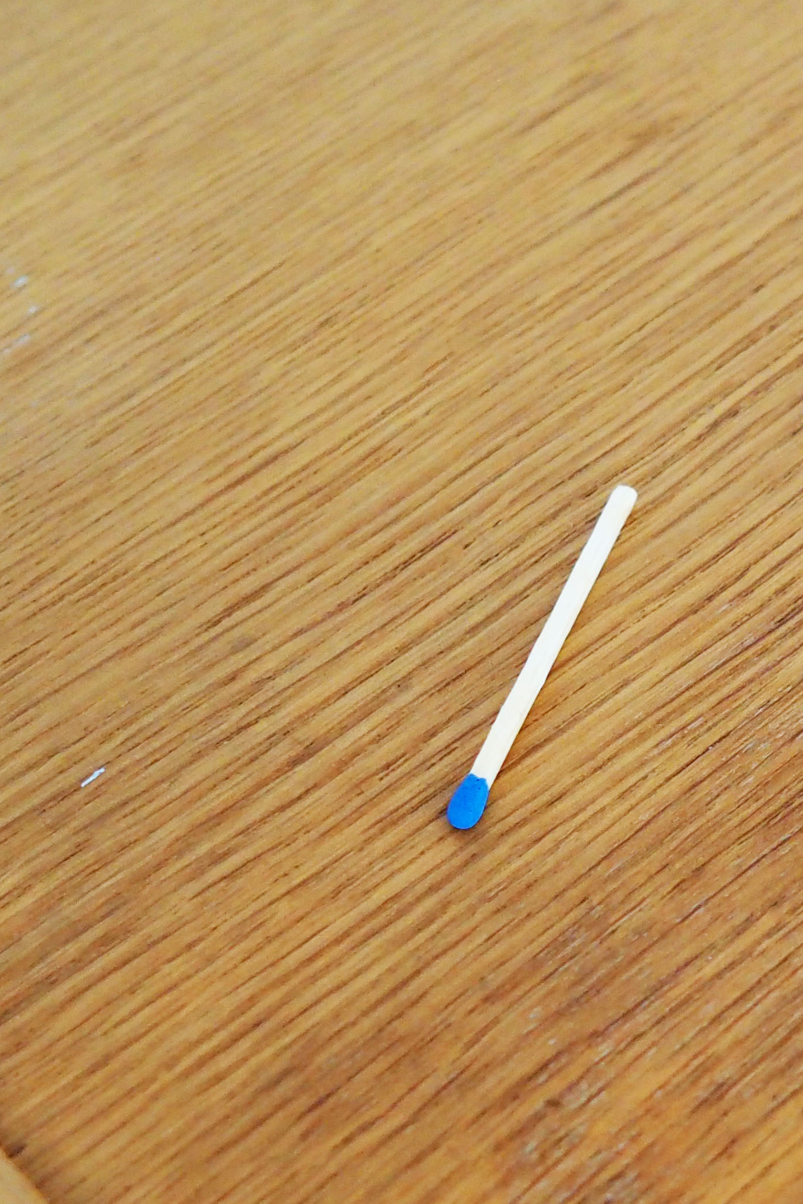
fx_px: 2878
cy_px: 942
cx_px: 830
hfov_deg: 15.6
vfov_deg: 23.3
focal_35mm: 86
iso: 1000
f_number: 2.5
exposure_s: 1/200
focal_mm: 17
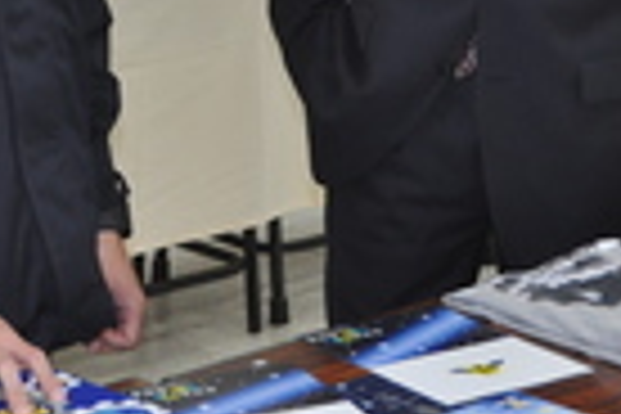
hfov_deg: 14.8
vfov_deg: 9.7
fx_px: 2398
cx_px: 306
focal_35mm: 139
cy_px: -94
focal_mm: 32
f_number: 4.5
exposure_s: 1/80
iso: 800
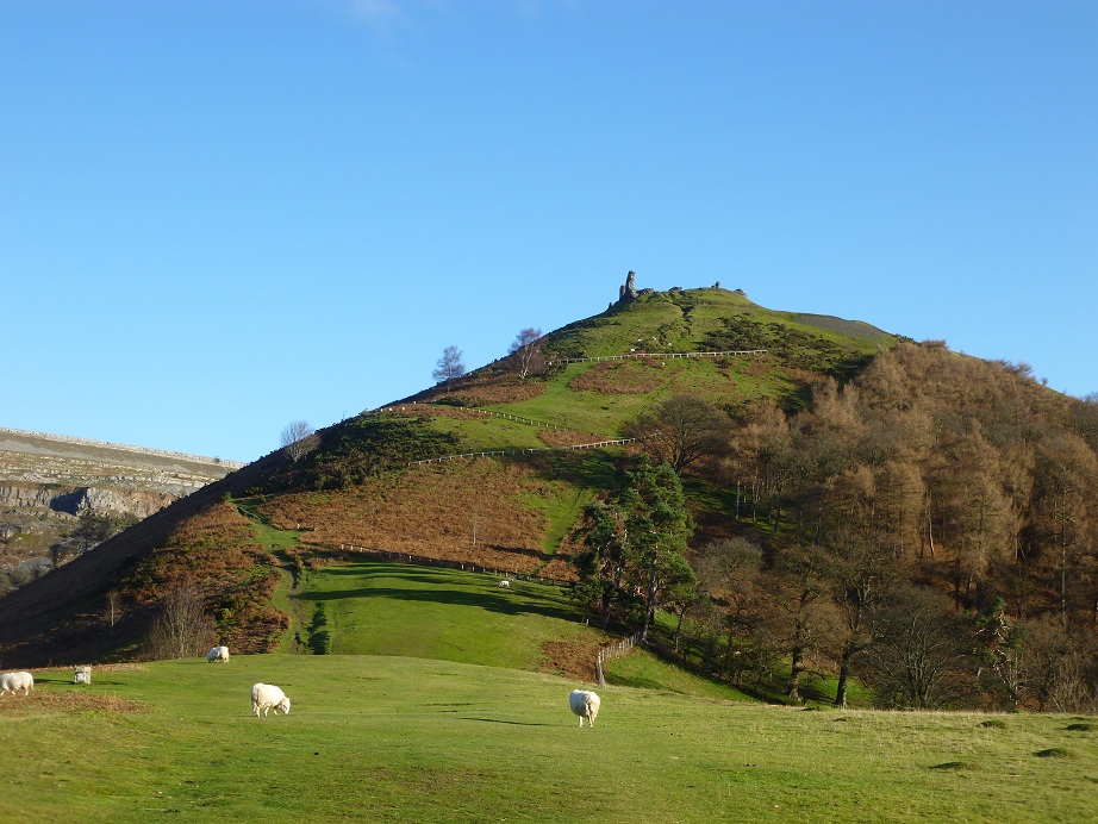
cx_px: 549
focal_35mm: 50
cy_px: 412
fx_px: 1586
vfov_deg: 29.1
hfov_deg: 38.2
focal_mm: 9
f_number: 3.9
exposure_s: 1/320
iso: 100
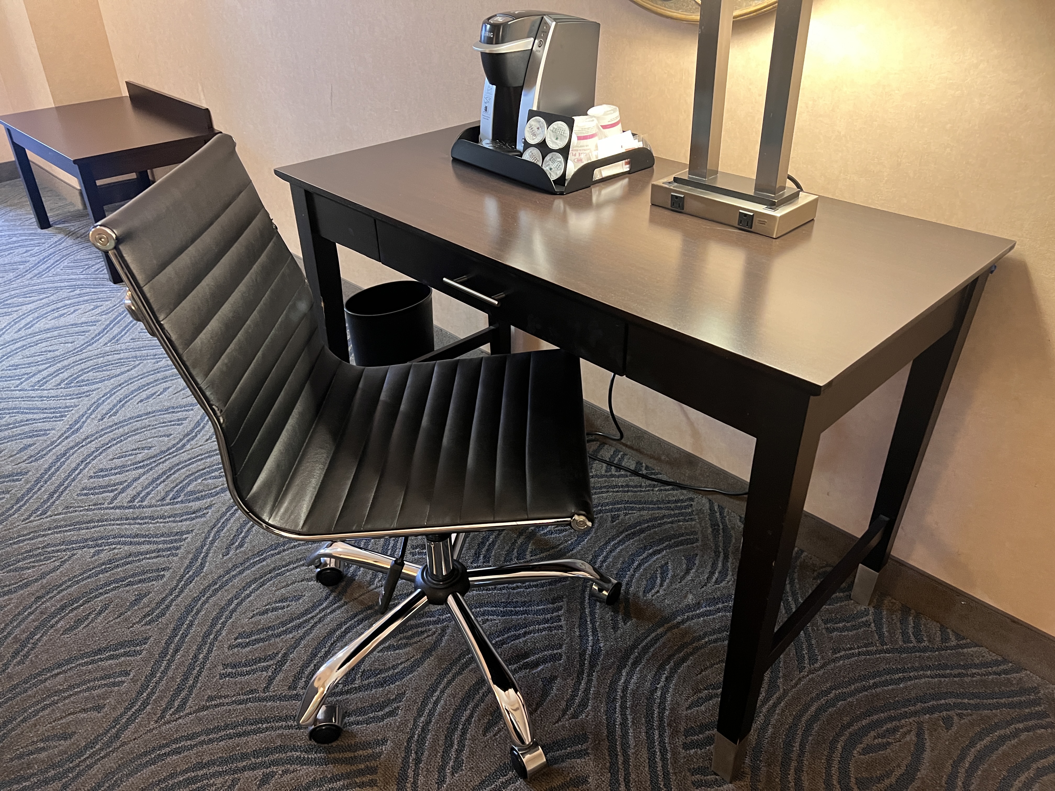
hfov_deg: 67.3
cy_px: 396
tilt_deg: -31.4
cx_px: 528
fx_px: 792
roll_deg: +1.8
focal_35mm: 26
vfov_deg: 53.1
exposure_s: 1/40
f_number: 1.5
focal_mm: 5.7
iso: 500
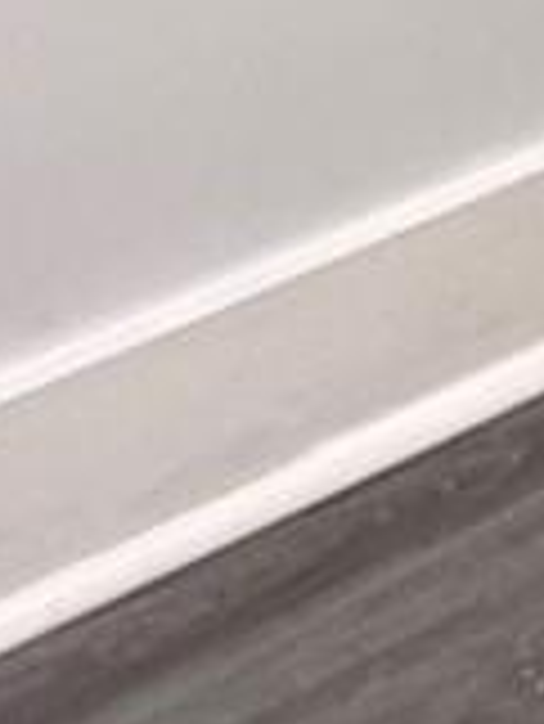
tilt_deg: -5.0
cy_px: -1596
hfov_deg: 8.5
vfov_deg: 9.8
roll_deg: -1.9
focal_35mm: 139
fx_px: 2909
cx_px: 1771
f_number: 2.2
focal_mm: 2.22
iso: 160
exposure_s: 1/60
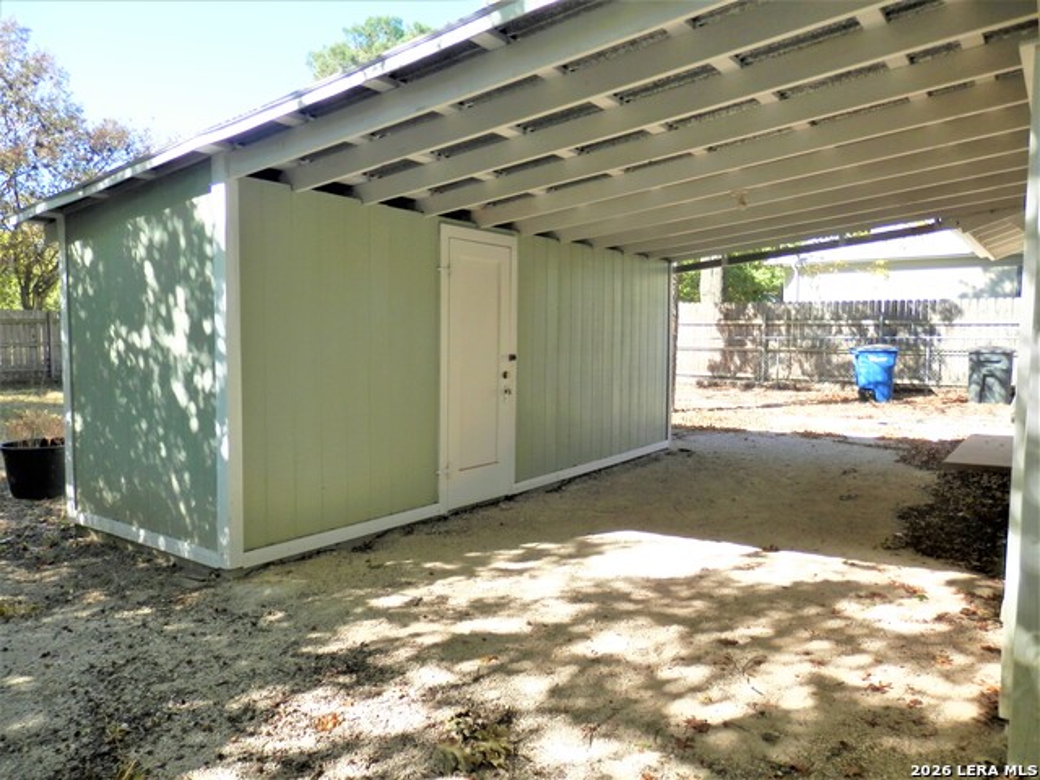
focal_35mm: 25
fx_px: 751
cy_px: 390
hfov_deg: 69.4
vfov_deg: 54.9
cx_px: 520
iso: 80
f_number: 3
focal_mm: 4.5
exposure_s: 1/200
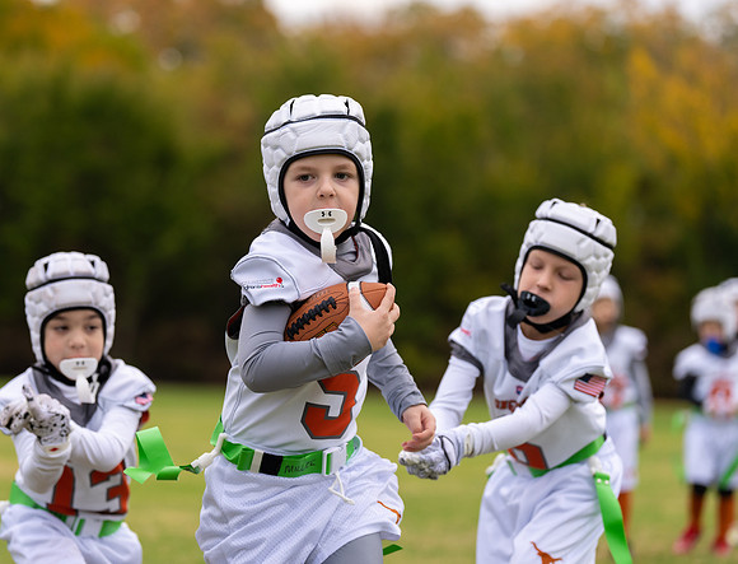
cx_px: 271
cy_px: 254
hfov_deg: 13.7
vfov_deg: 10.5
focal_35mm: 143
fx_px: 3068
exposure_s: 1/1250
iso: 400
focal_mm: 118
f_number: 2.8
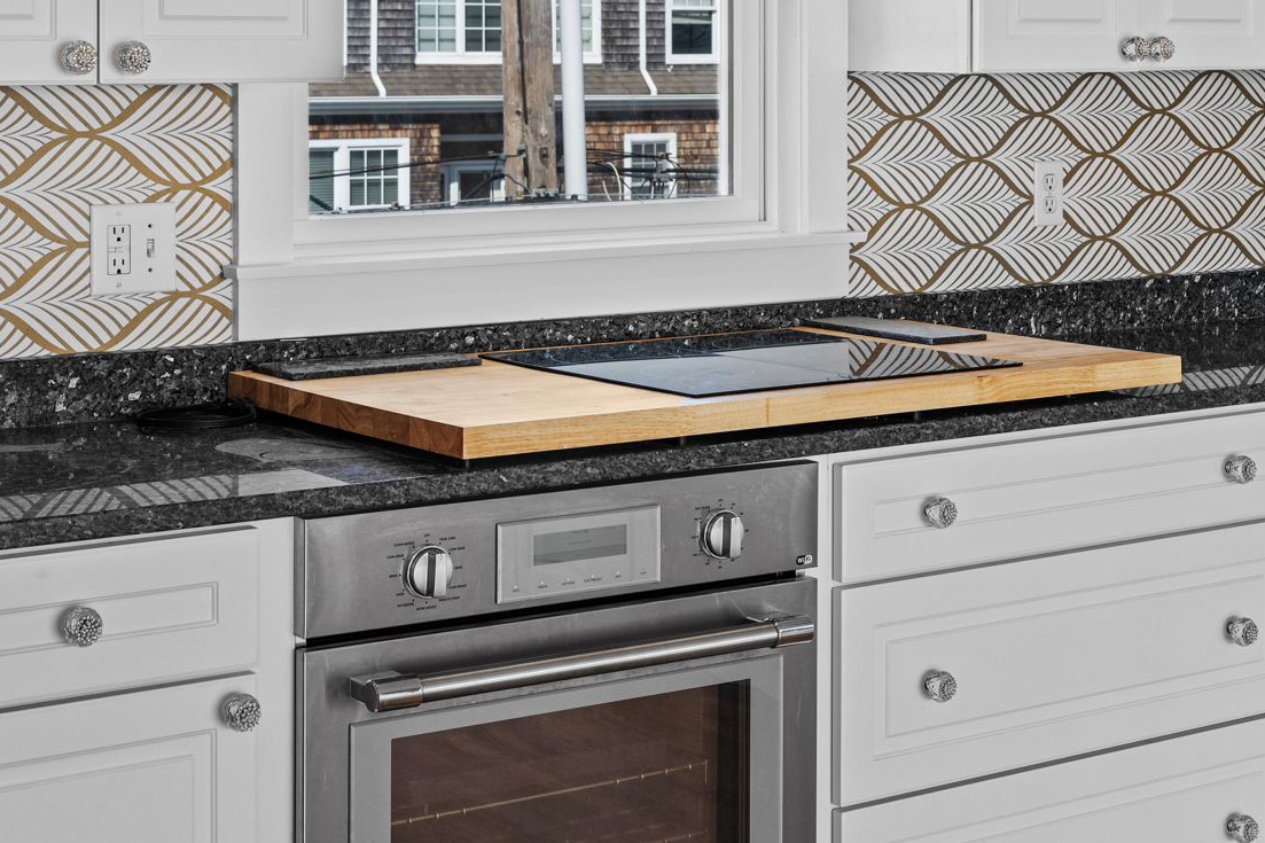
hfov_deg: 29.6
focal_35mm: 68
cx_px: 548
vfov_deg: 19.6
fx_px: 2389
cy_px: 69
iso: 320
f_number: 9
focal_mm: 30
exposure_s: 1/20
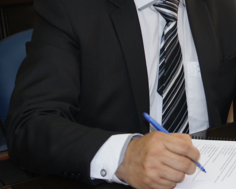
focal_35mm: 96
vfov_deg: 15.8
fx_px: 673
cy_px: 31
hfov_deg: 19.4
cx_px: 226
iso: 320
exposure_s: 1/60
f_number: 4
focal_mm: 23
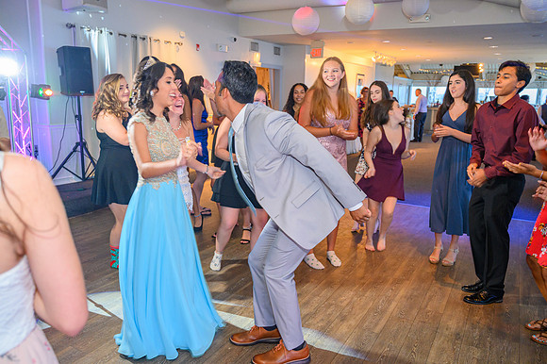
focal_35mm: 29
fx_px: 440
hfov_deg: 63.7
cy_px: 182
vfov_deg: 44.9
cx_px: 274
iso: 3200
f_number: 4
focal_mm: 29
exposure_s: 1/40
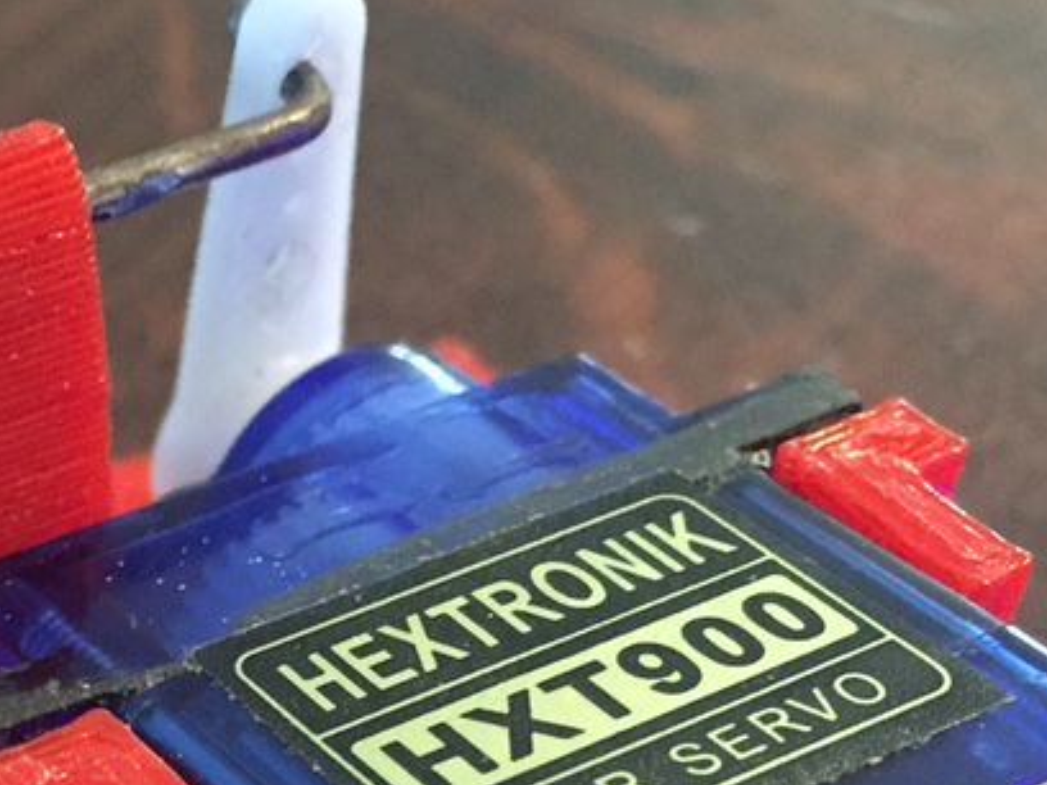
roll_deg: -0.1
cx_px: -21
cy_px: 977
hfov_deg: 20.8
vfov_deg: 15.6
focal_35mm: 91
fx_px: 2752
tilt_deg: -44.1
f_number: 2.2
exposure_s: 1/17
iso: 500
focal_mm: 4.15
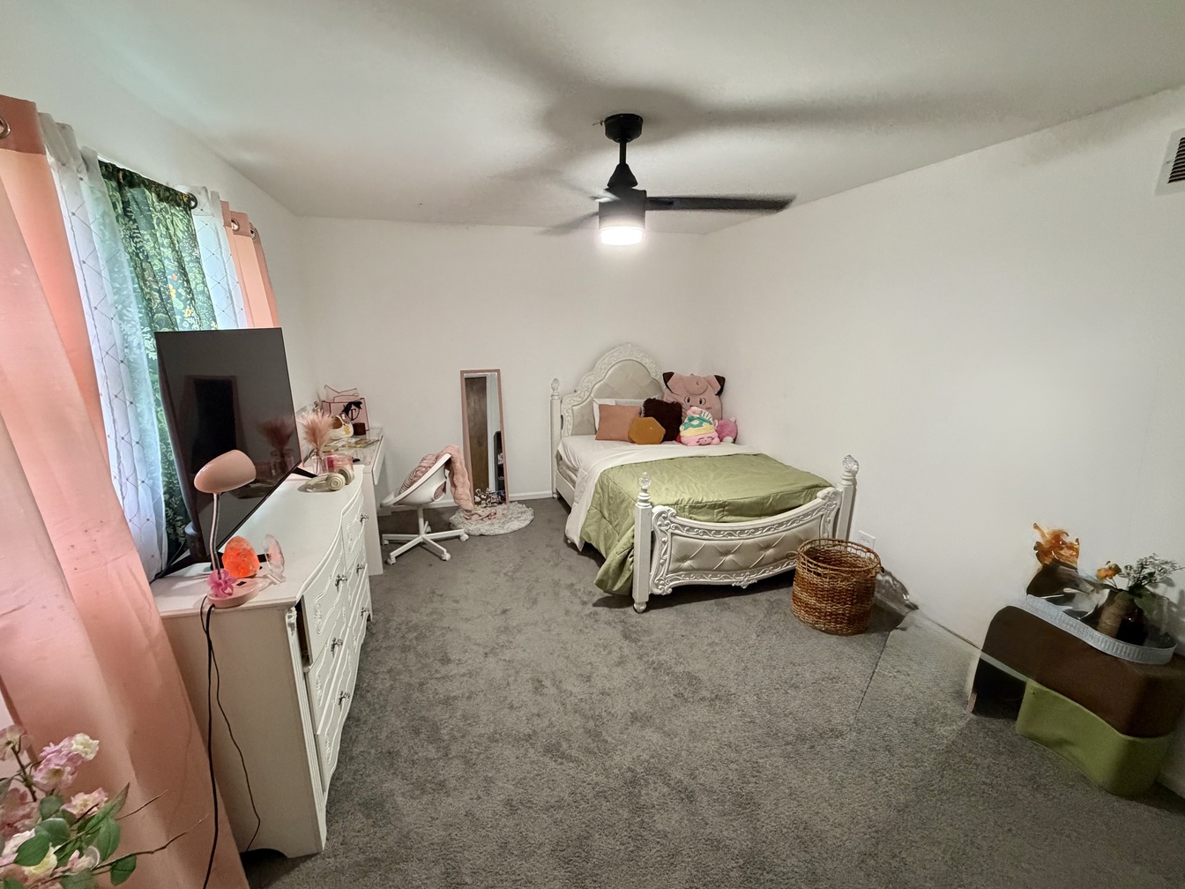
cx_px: 576
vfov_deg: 81.7
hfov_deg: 98.1
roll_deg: +0.4
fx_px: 513
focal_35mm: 15
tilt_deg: -16.4
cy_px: 467
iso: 500
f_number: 2.2
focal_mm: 2.22
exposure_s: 1/59
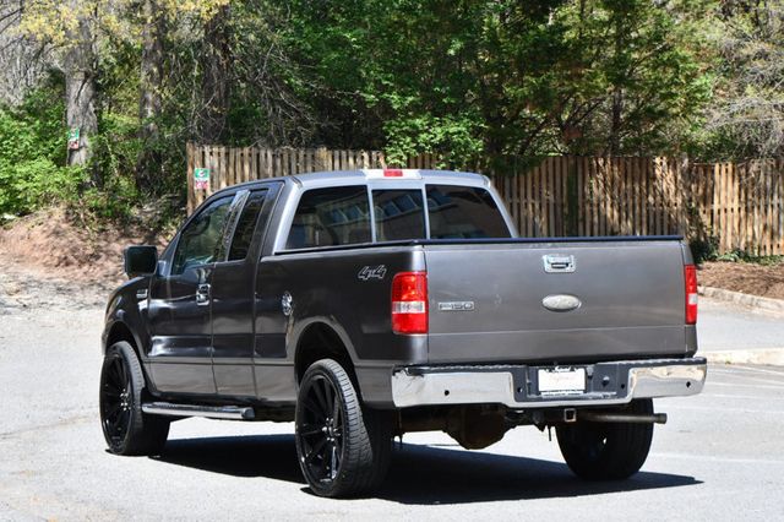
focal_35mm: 117
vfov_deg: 11.7
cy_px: 261
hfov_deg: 17.5
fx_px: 2547
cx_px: 392
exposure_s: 1/250
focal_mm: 78
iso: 200
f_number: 8
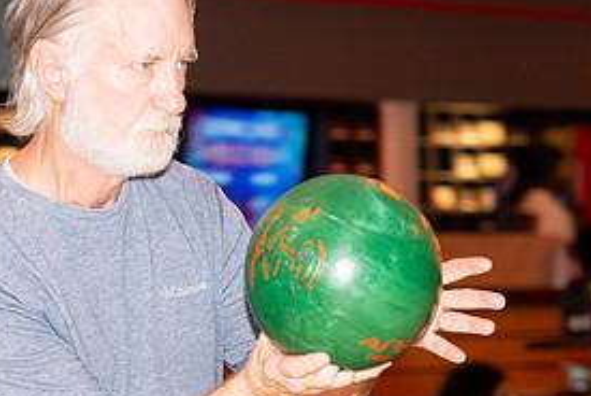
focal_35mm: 253
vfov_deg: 5.4
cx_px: 187
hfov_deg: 8.1
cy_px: 307
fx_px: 4158
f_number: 5.6
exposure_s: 1/100
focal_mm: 120
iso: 2000
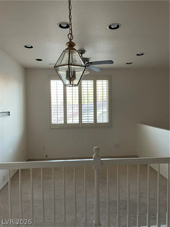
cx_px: 85
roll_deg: +2.2
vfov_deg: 69.4
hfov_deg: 54.9
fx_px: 164
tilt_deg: +0.2
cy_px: 114
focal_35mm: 25
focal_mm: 5.1
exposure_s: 1/60
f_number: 1.6
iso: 250
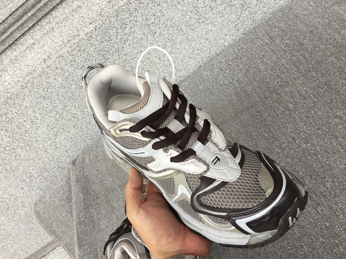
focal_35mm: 34
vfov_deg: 41.8
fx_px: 340
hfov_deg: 54.0
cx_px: 173
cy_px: 130
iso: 25
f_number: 2.4
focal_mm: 3.3
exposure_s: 1/33
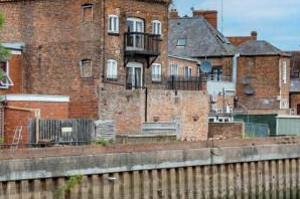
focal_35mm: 112
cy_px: 43
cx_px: 86
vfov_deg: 12.2
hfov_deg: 18.2
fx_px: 932
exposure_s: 1/8000
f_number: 6.3
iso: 3200
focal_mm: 70
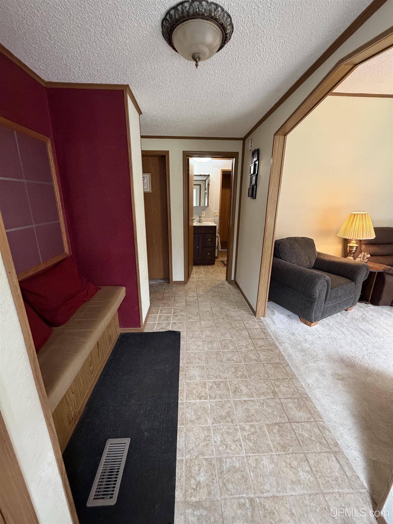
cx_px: 196
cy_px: 262
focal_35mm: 14
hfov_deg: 85.7
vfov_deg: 102.1
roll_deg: -3.4
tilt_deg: -14.7
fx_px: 212
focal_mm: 2.22
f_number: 2.2
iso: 400
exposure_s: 1/60
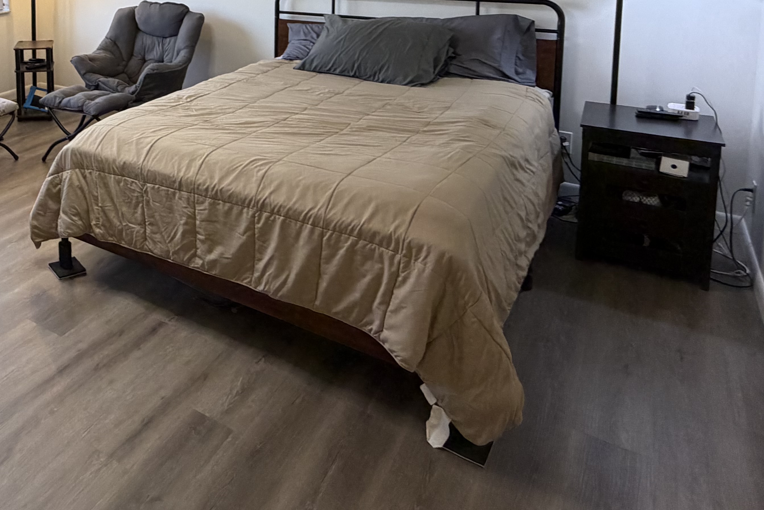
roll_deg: +1.6
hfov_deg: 54.4
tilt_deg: -6.9
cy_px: -1
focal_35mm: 31
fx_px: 658
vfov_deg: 37.7
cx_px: 111
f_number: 2.2
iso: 320
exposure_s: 1/120
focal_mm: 2.22
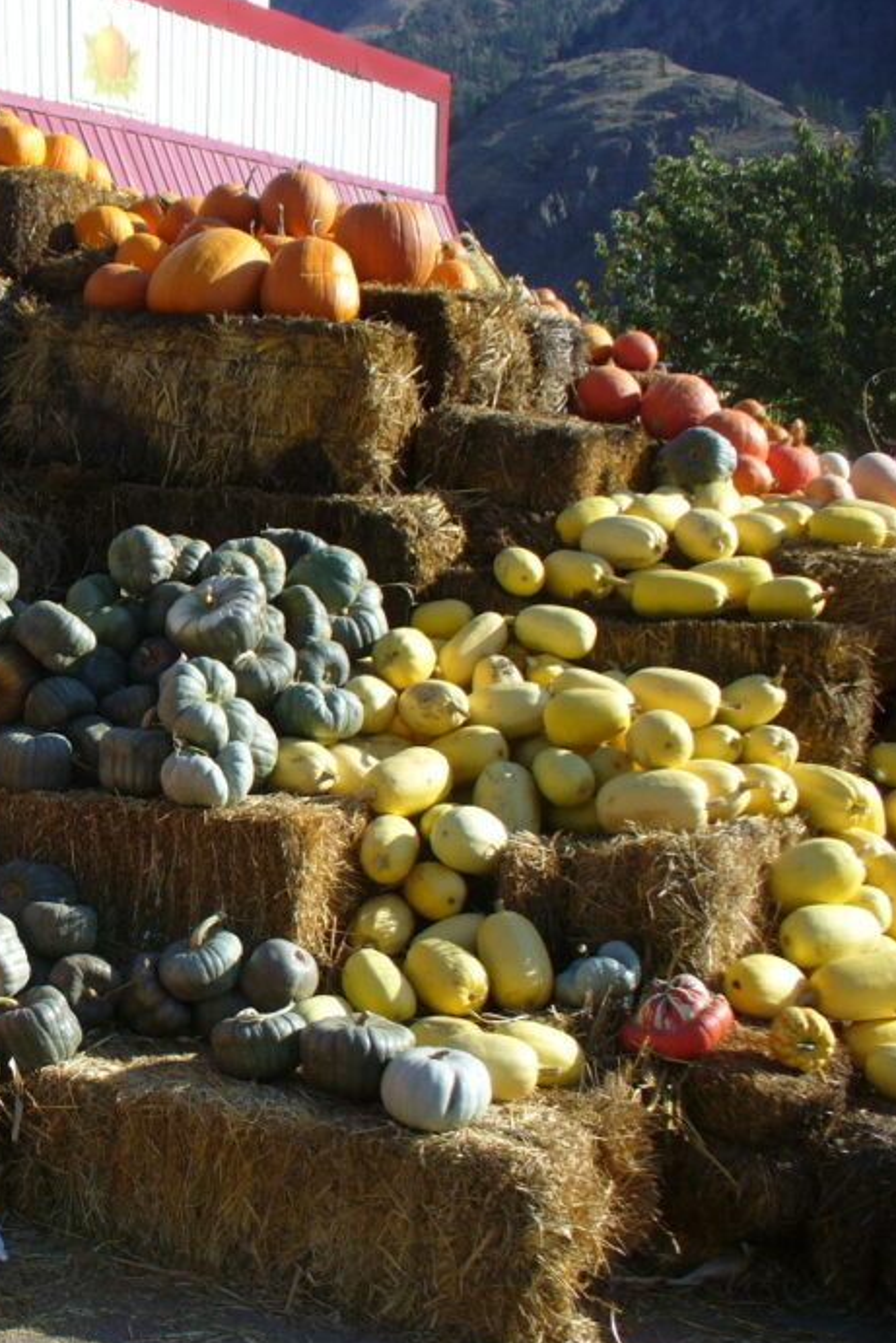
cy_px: 678
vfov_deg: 35.0
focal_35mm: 57
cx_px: -89
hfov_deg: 22.5
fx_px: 2127
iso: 80
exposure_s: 1/250
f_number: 5.6
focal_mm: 6.1
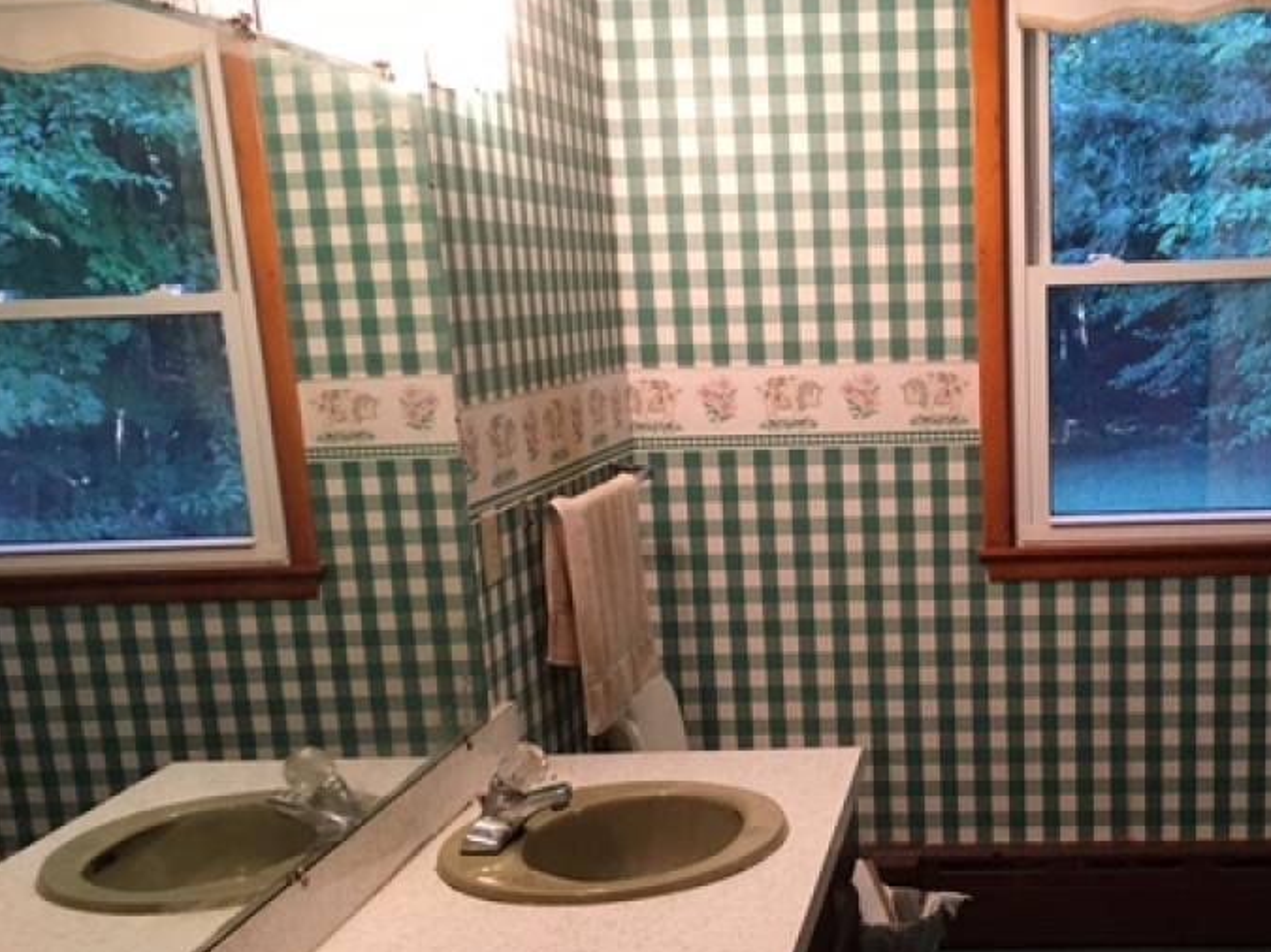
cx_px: 949
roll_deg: +1.5
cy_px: 675
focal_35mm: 44
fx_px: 1615
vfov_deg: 32.4
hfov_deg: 41.7
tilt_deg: -13.6
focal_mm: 4.15
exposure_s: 1/30
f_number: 2.2
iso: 125
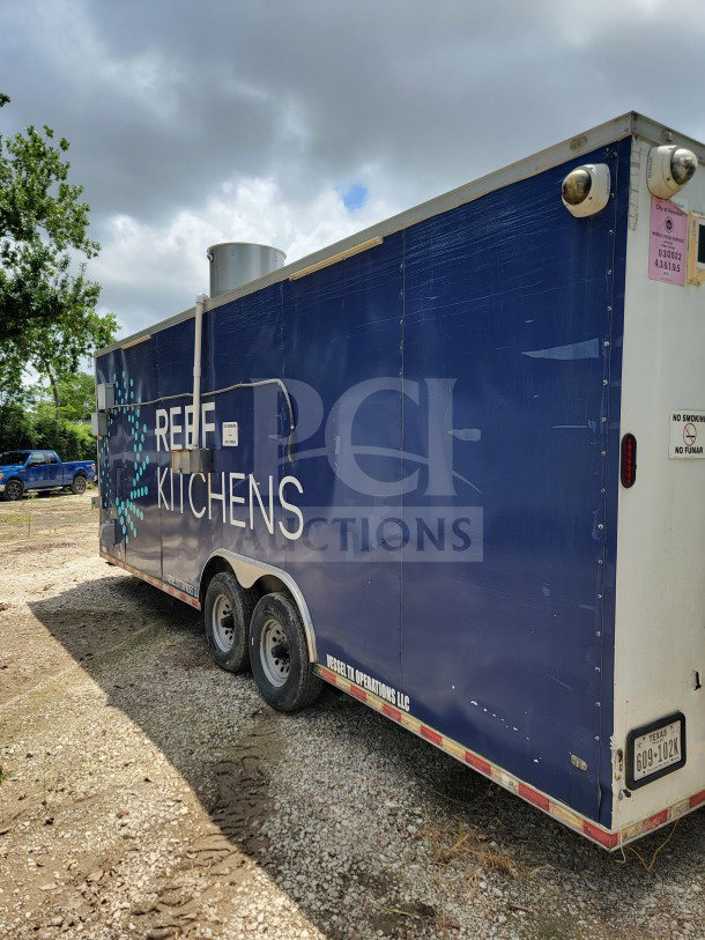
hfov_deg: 56.8
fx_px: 652
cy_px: 470
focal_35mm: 24
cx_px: 352
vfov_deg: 71.6
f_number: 1.8
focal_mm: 6.7
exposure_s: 1/666
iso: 16
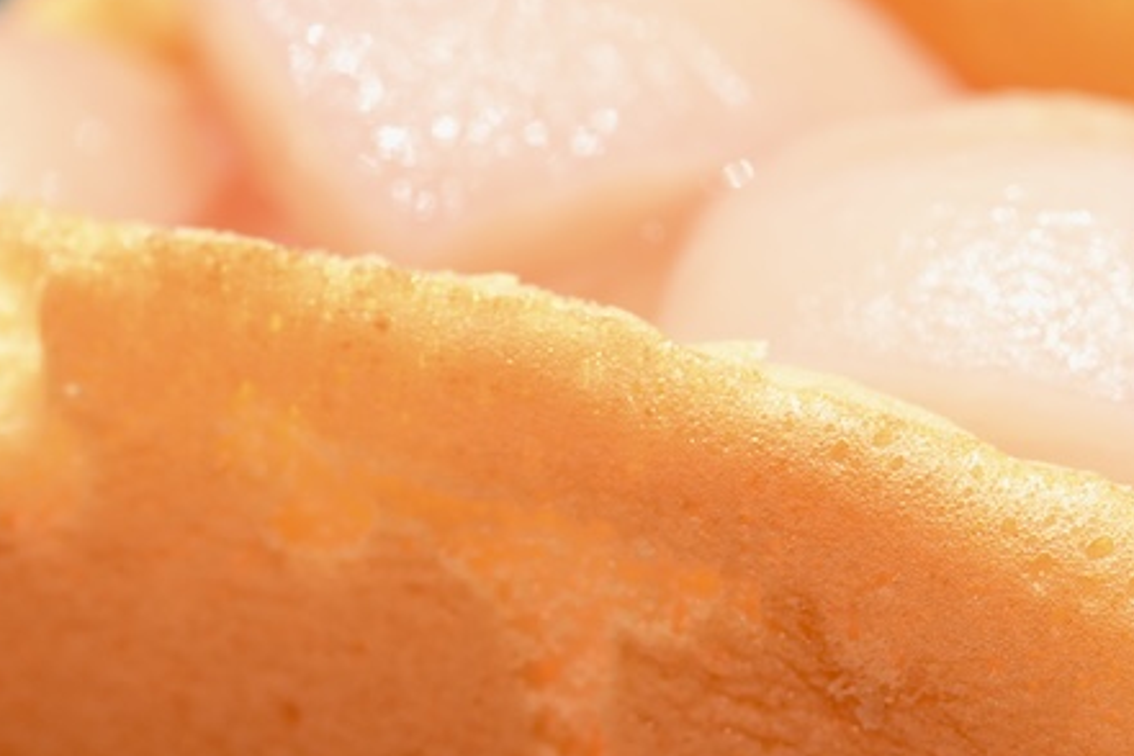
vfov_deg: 10.1
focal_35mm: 136
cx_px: 874
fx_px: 4284
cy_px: 510
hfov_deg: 15.0
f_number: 9
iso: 100
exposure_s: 1/250
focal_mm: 60
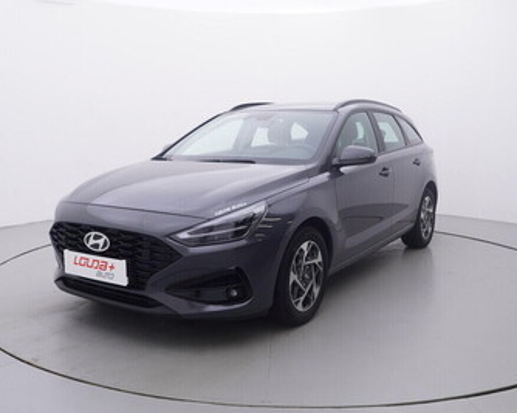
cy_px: 194
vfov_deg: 42.4
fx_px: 532
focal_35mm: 35
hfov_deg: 51.8
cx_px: 241
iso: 200
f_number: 5
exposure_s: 1/80
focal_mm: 15
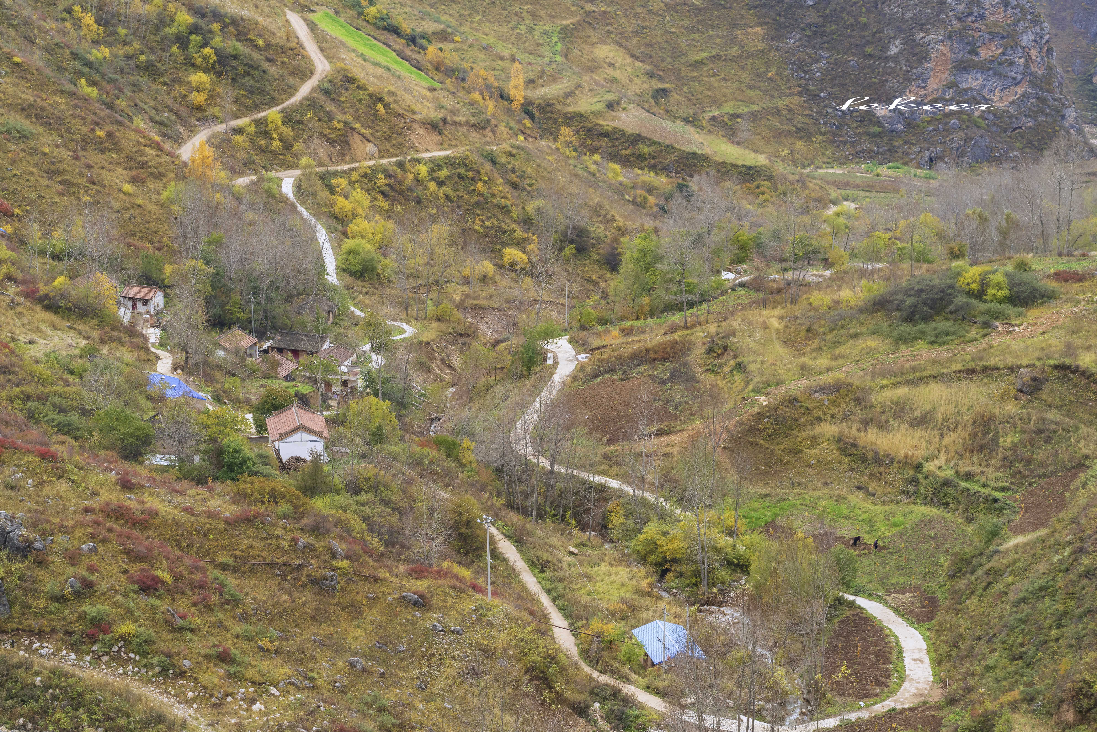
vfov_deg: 16.1
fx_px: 2590
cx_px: 548
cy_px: 366
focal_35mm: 85
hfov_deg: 23.9
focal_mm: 85
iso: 1000
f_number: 5
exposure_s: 1/250
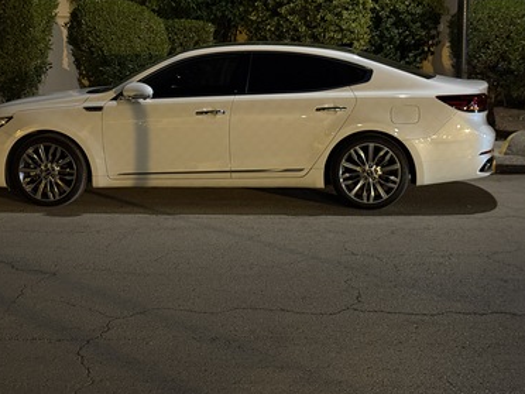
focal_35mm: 59
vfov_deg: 24.8
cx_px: 236
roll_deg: +1.0
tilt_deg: -9.1
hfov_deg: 32.7
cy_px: 166
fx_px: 895
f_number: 1.78
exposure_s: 1/20
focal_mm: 6.76
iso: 1000
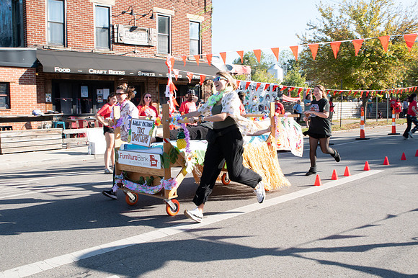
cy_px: 133
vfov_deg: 37.6
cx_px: 232
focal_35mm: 35
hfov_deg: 54.1
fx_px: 409
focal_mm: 24
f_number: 11
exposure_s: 1/200
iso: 500
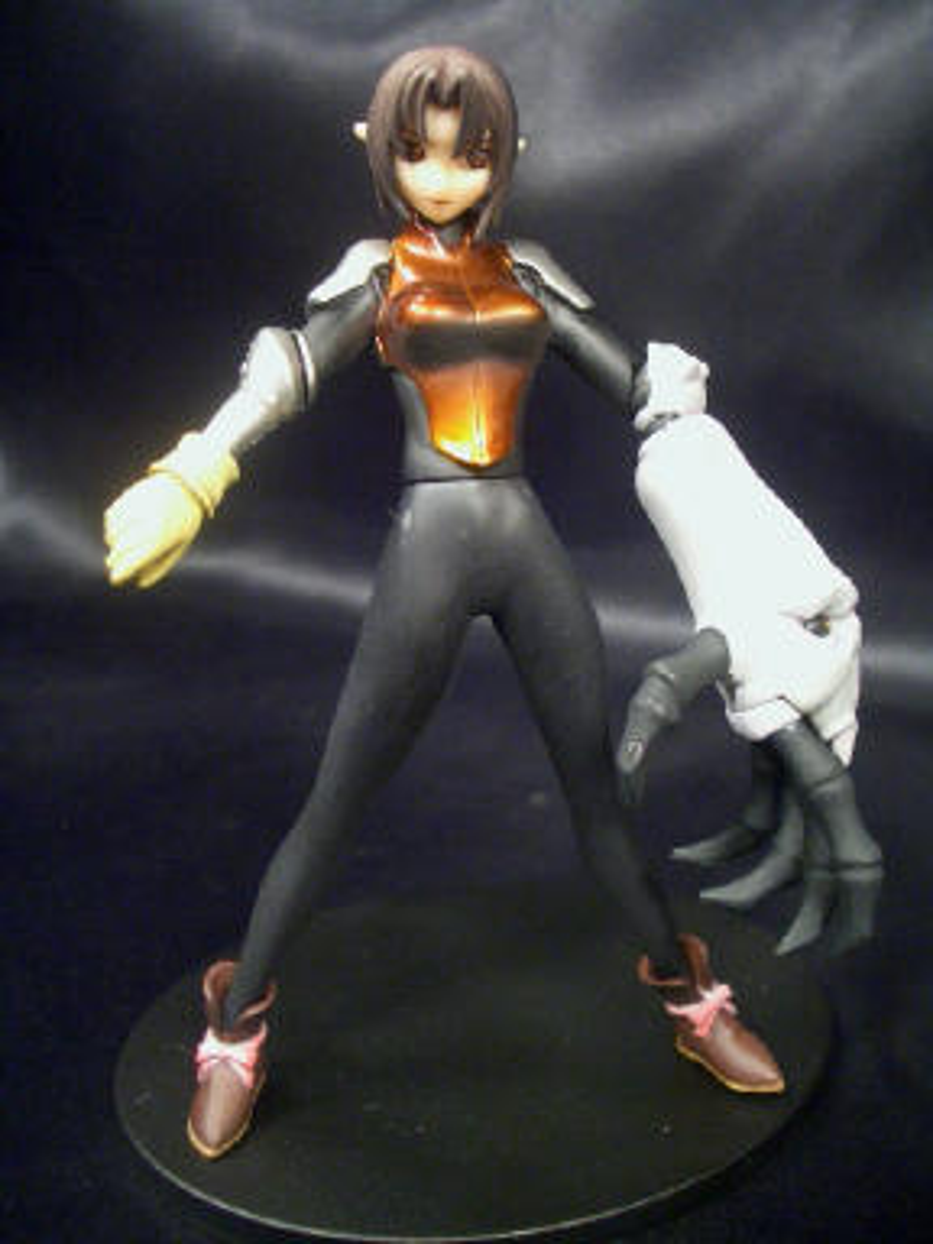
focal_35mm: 35
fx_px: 1258
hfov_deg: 40.7
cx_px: 466
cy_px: 622
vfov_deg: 52.6
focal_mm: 5.8
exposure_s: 1/60
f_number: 2.6
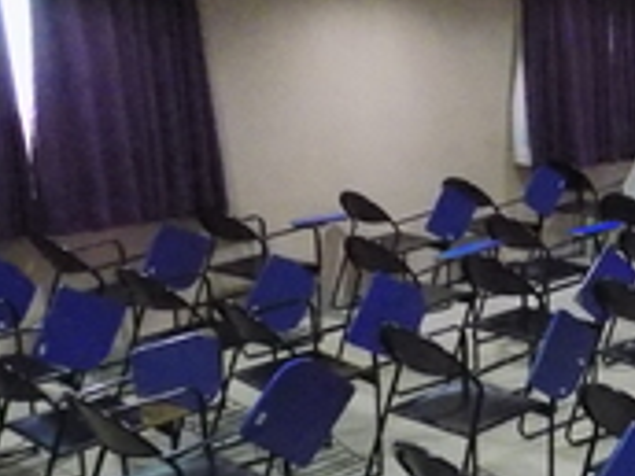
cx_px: 698
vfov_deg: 21.8
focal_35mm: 67
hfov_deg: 26.7
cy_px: 341
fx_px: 1229
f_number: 3.1
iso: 1600
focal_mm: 4
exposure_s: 1/30
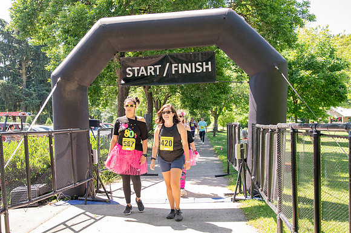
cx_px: 176
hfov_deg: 53.2
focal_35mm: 36
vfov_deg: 36.8
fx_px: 351
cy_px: 116
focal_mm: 24
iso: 500
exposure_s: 1/400
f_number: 4
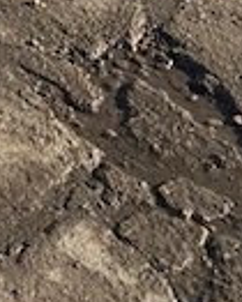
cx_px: -295
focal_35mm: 143
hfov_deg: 9.8
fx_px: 1279
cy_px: -588
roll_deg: -0.3
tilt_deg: -10.2
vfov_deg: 10.1
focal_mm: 6.76
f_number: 1.78
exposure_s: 1/3597
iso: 80
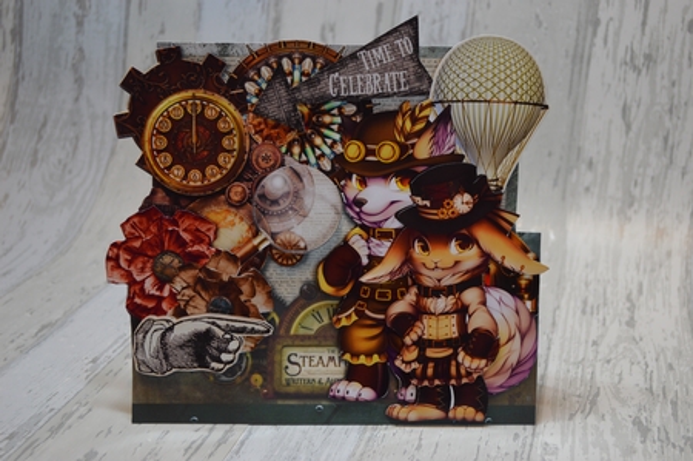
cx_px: 346
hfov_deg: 41.2
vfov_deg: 28.0
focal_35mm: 48
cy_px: 230
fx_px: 923
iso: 400
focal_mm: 32
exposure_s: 1/20
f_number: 4.8
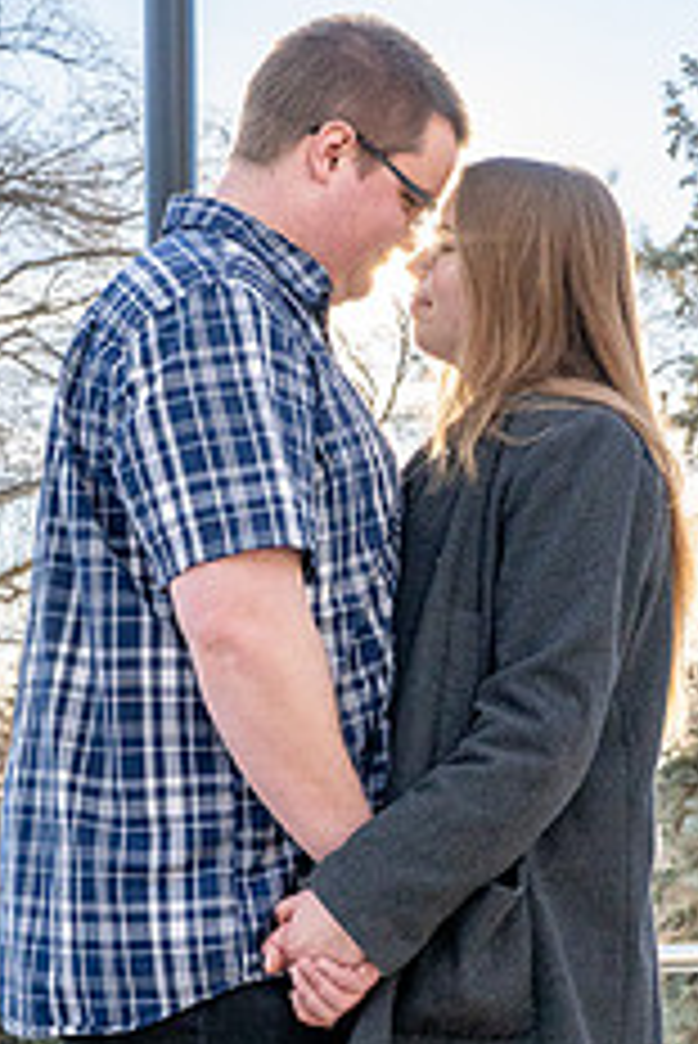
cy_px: 680
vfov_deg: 21.0
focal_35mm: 97
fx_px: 2817
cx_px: 387
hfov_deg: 14.1
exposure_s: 1/6400
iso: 5000
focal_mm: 50
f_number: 7.1
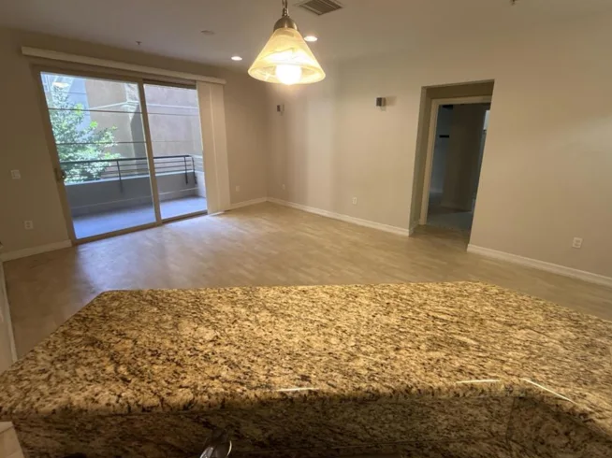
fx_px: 283
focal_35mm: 16
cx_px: 320
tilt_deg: -14.1
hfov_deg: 94.5
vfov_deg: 77.8
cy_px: 202
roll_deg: -0.5
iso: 80
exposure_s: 1/30
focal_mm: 2.22
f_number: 2.2
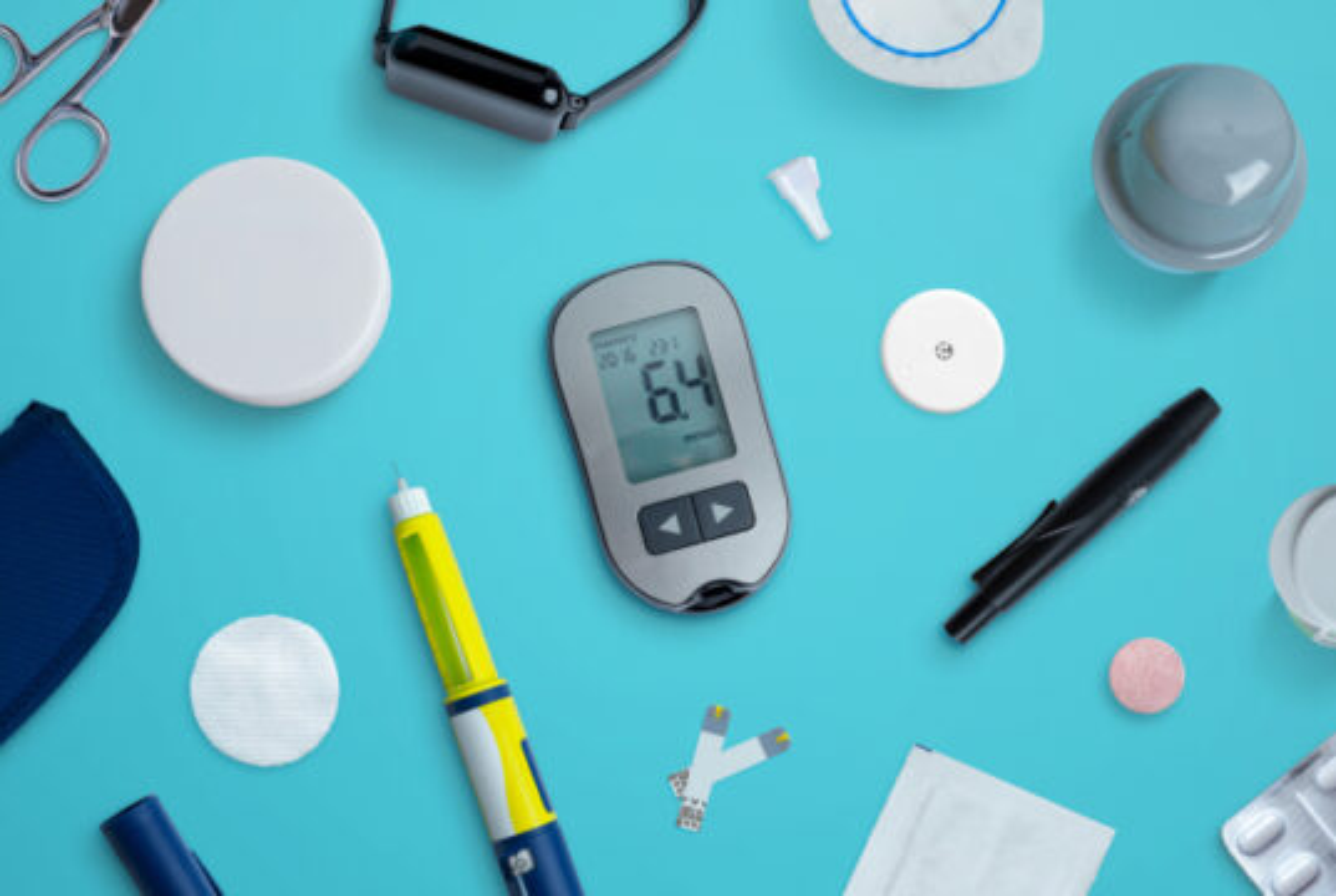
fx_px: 1859
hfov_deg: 39.5
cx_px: 668
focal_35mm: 50
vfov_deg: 27.1
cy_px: 448
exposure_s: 1/320
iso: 800
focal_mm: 50
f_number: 3.5
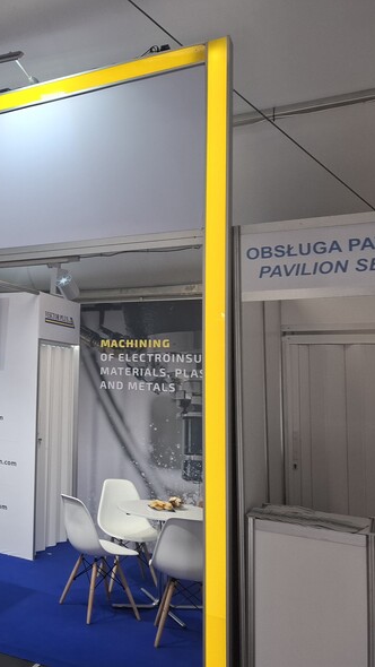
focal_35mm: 34
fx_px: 601
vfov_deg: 58.0
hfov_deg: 30.1
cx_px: -63
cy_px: 329
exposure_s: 1/100
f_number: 1.8
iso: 50
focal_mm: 5.54
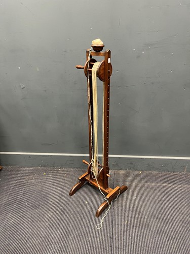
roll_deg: +1.8
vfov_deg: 67.3
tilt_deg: -25.8
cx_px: 95
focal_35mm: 26
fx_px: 190
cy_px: 127
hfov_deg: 53.1
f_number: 1.6
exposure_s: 1/50
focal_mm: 5.1
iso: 200
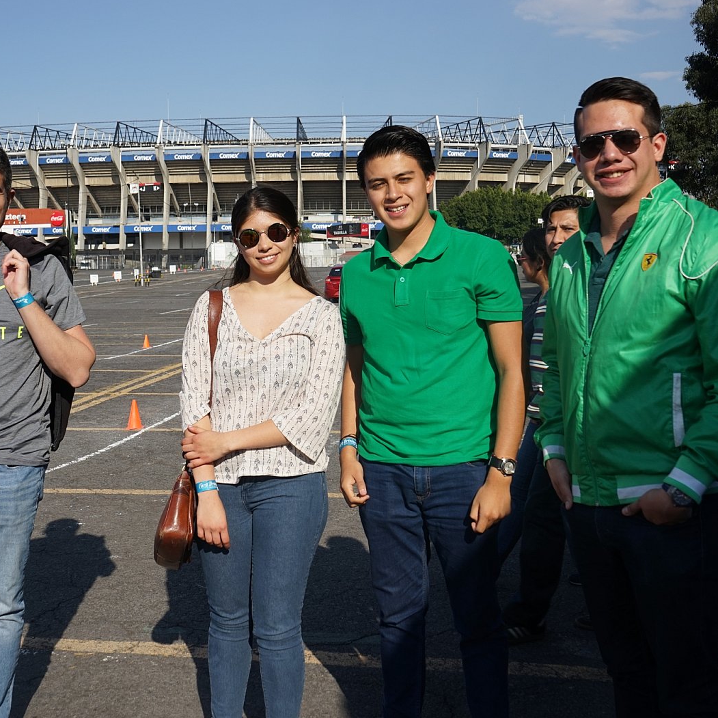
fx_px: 1033
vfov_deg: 38.3
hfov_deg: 38.2
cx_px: 286
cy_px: 362
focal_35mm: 44
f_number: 8
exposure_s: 1/320
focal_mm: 34
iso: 100
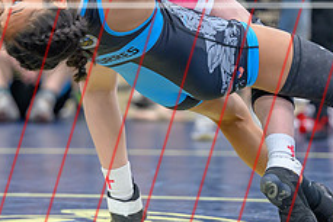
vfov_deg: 4.2
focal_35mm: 326
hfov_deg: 6.3
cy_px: 16
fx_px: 3017
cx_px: 174
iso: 2500
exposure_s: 1/640
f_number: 2.8
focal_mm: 115
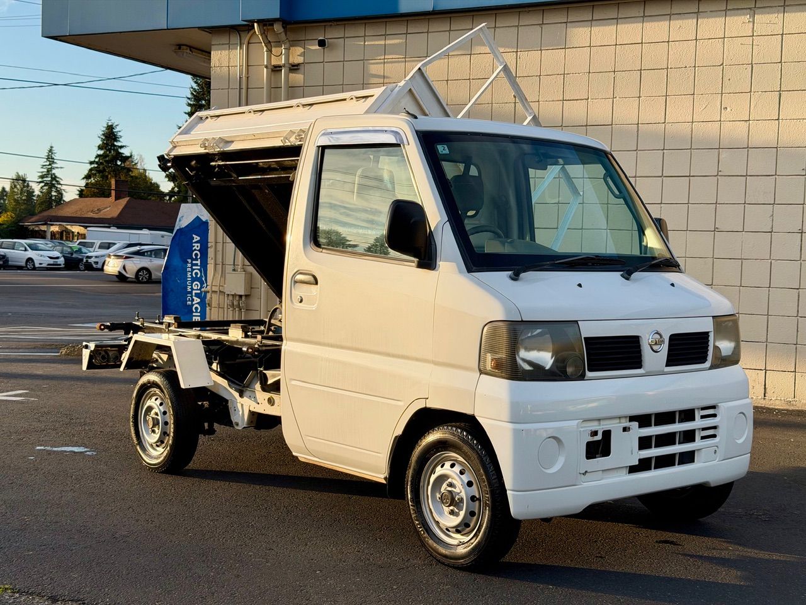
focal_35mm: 48
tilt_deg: -2.7
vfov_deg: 30.3
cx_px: 403
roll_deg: -1.0
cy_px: 302
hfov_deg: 39.7
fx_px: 1118
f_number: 1.78
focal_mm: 6.76
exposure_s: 1/1980
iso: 64
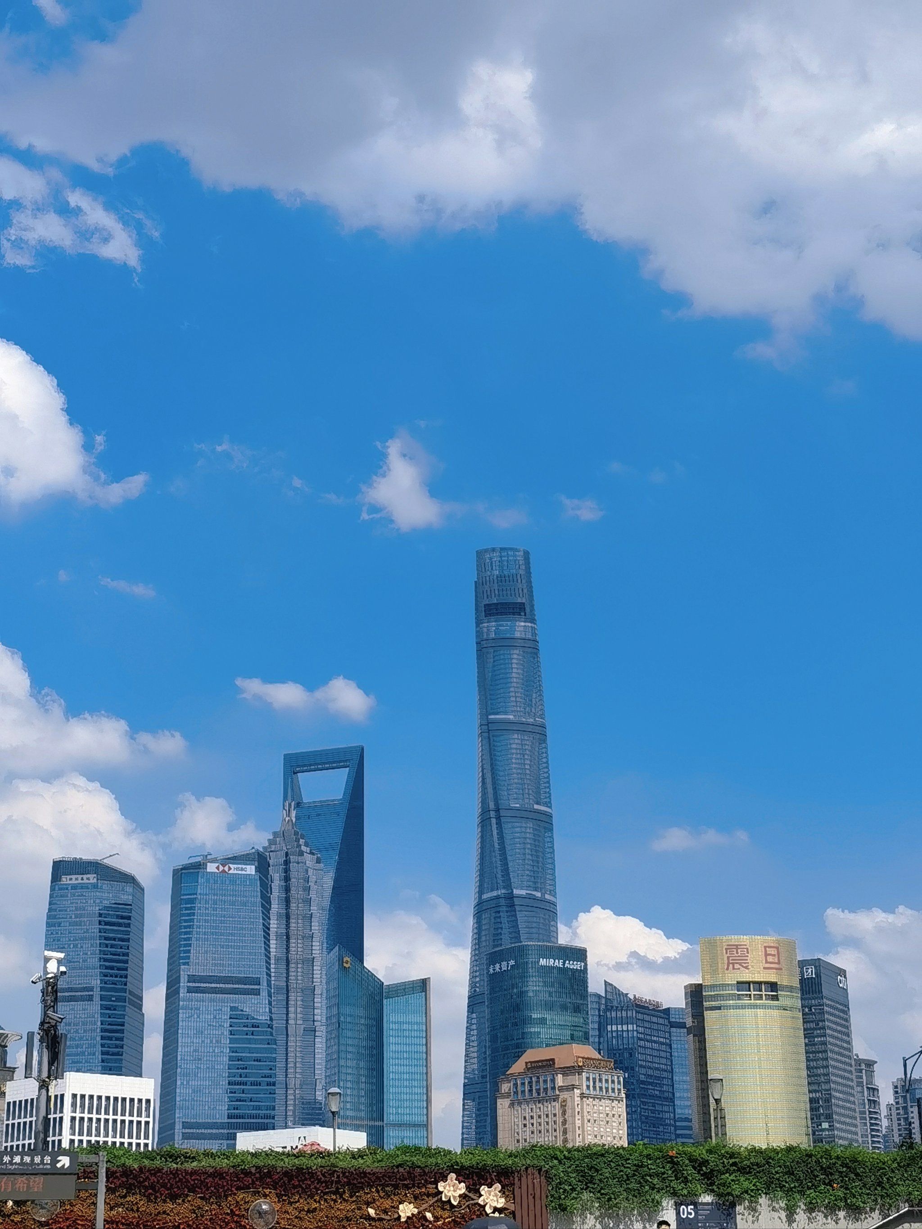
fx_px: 1882
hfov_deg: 27.5
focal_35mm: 53
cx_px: 461
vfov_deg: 36.2
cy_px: 614
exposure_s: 1/5000
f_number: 1.8
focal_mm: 5.54
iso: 50
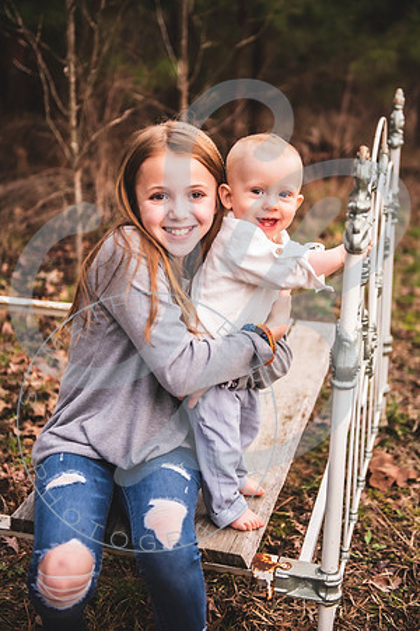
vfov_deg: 38.2
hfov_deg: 26.0
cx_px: 210
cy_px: 316
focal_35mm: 52
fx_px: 910
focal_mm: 52
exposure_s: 1/250
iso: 250
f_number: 2.8
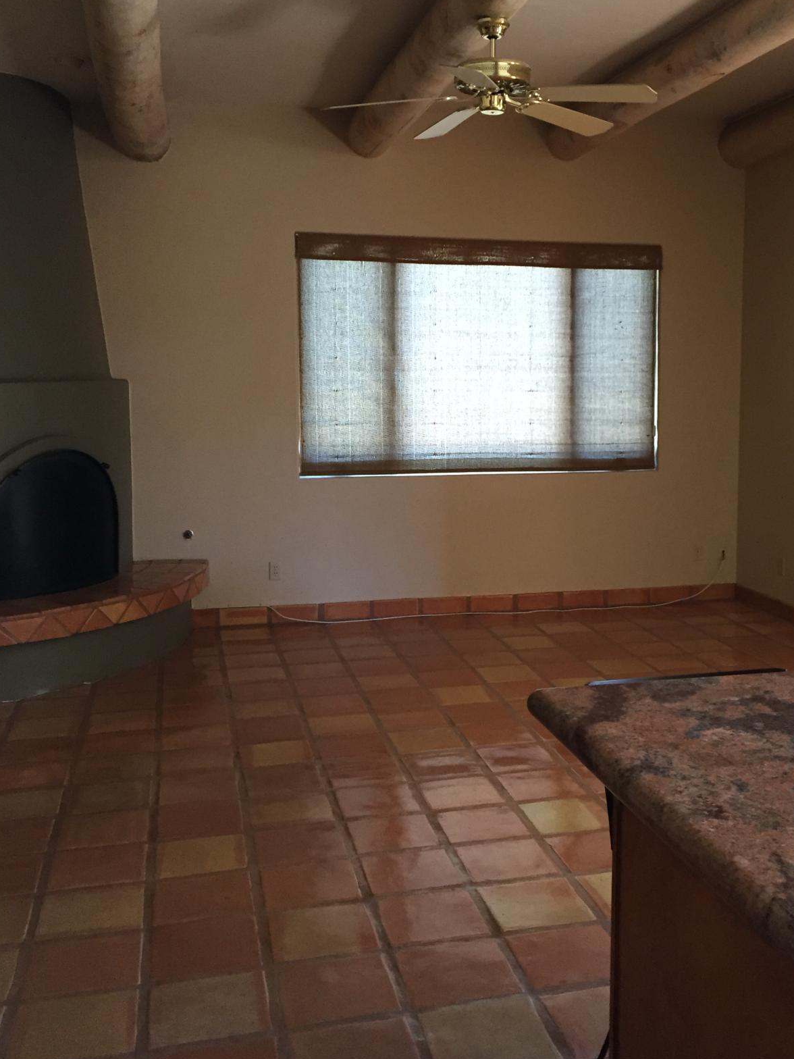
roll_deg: -0.1
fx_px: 1132
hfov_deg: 38.4
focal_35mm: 37
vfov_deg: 50.1
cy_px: 477
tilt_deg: -3.1
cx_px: 500
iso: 160
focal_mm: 4.15
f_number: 2.2
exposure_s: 1/30
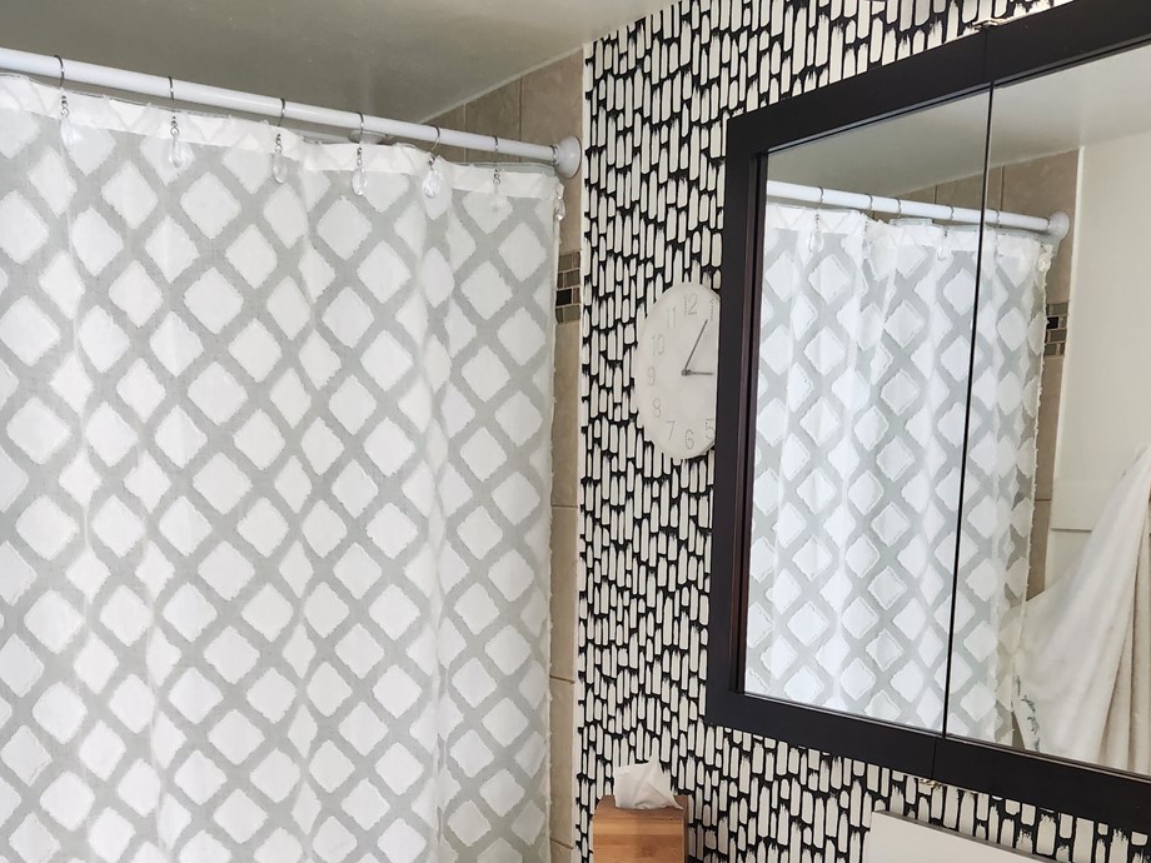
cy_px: 747
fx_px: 1330
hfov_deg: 46.8
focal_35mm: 40
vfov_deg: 34.3
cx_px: 609
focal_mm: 5.4
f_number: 1.8
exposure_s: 1/120
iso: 160
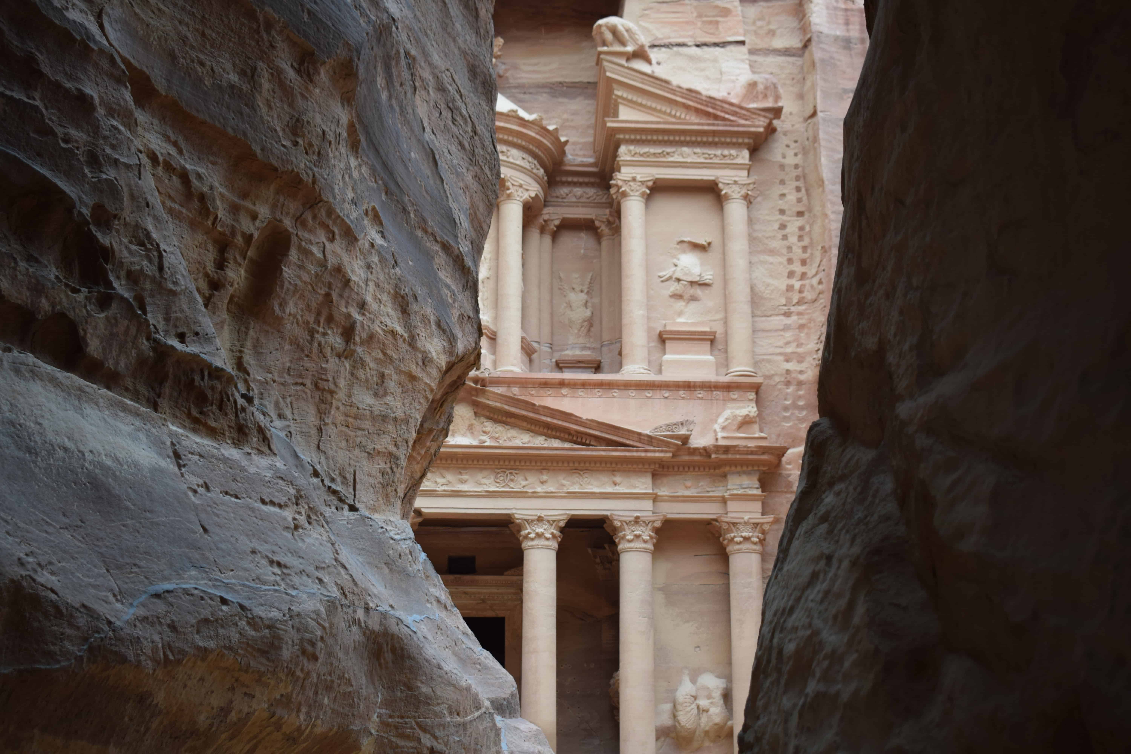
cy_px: 377
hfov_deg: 41.1
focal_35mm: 48
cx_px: 566
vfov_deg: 28.1
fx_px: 1508
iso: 400
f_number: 5
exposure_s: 1/100
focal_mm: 32
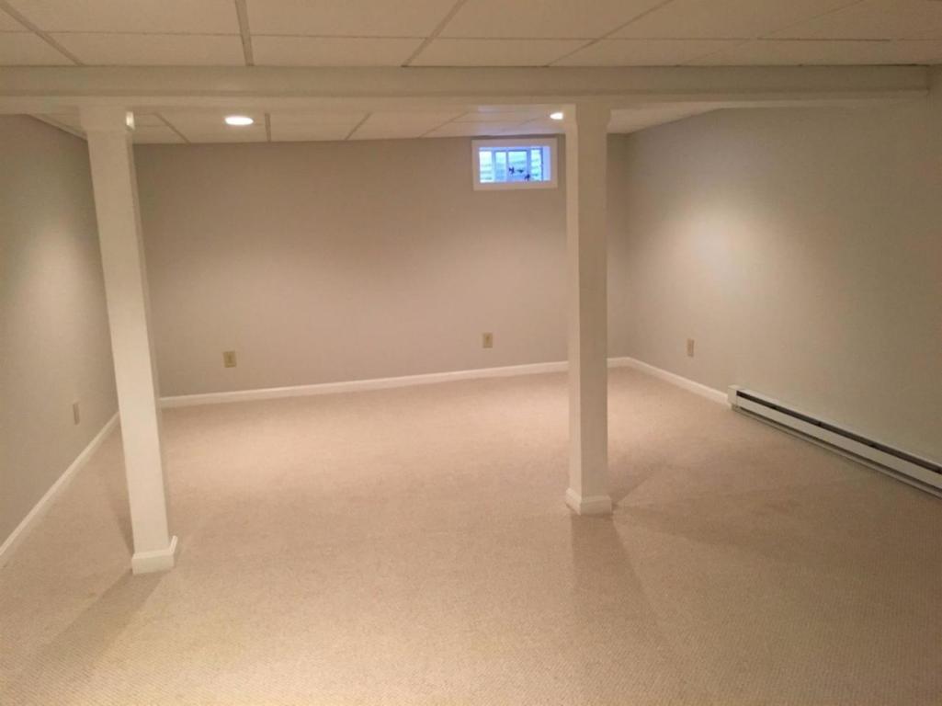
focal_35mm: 29
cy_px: 353
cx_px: 471
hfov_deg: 61.7
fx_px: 789
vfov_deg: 48.2
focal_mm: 4.15
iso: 200
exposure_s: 1/30
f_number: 2.2
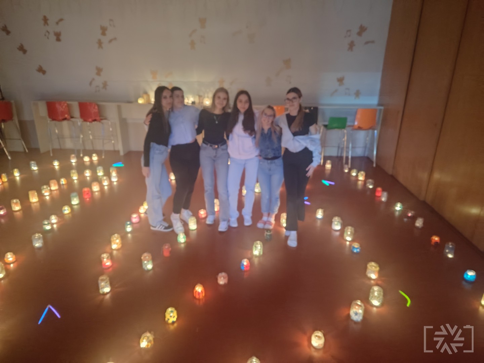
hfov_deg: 73.9
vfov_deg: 58.9
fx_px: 322
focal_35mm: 23
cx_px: 242
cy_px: 182
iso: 5523
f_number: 1.8
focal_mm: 5.4
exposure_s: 1/14.3
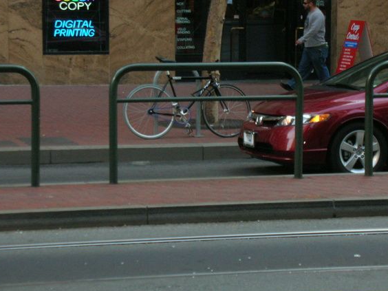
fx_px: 1513
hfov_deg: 14.6
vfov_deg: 11.0
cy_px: 110
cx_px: 163
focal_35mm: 135
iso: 200
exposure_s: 1/120
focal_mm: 17.4
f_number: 5.4
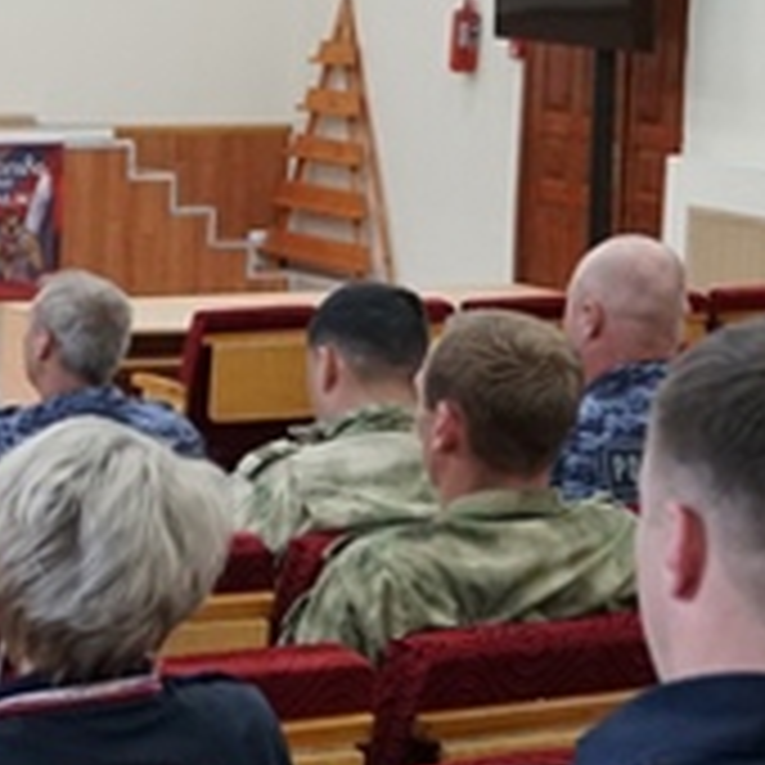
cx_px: -184
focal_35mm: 141
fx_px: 3522
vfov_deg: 12.4
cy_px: 261
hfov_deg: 12.1
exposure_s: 1/160
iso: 1600
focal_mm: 25
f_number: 4
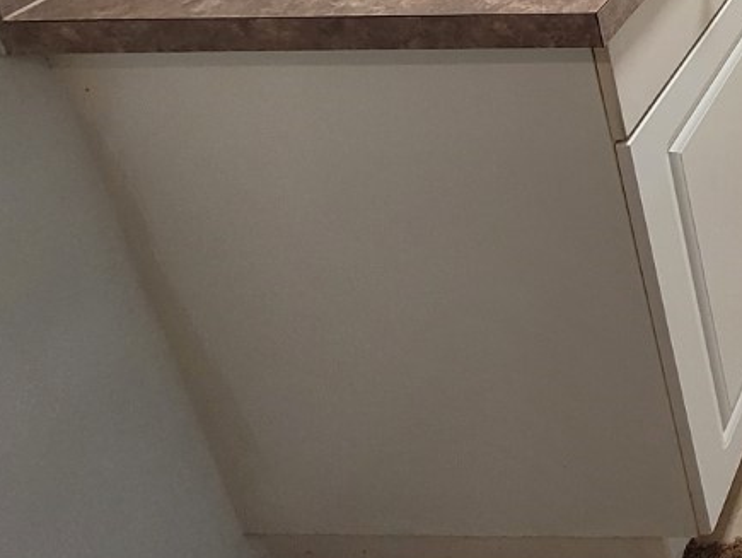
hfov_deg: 28.6
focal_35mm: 43
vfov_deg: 24.8
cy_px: -304
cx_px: 1107
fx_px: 922
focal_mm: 1.74
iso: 100
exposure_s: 1/60
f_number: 2.2
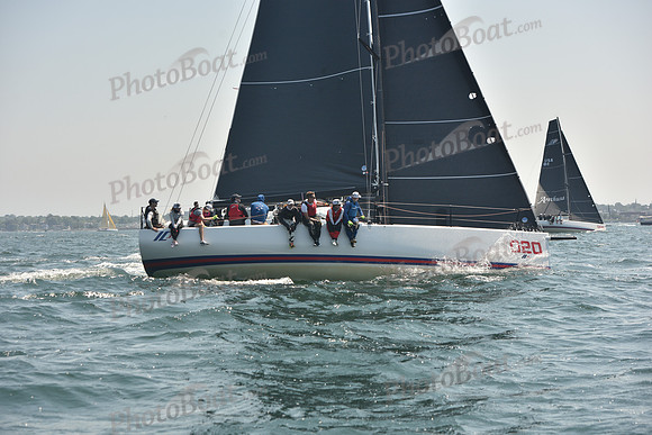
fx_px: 1268
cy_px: 218
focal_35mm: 70
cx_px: 326
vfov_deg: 19.5
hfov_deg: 28.8
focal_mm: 70
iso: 250
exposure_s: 1/640
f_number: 5
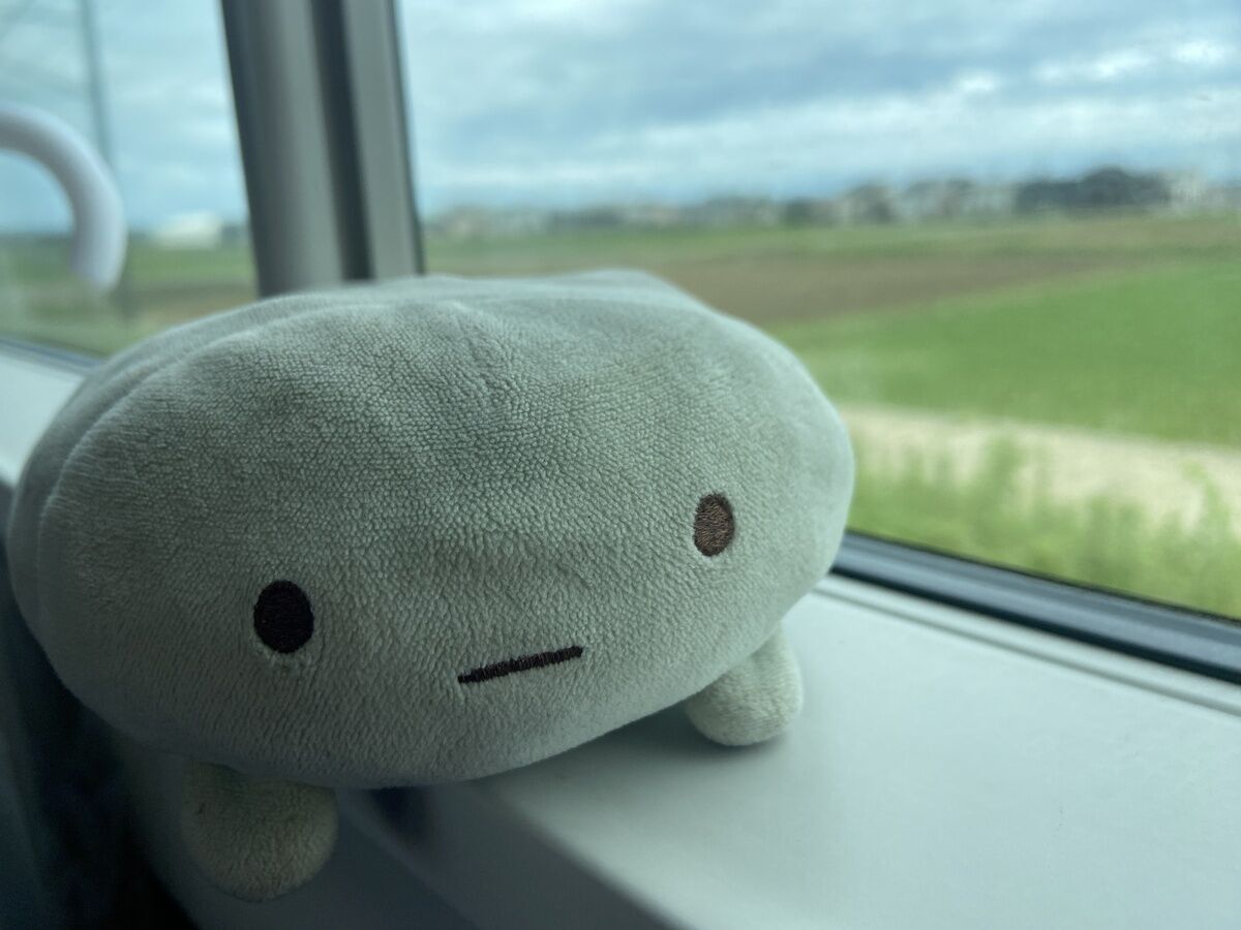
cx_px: 620
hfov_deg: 69.4
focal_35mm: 25
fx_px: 896
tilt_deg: -12.6
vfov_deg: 54.9
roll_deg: +2.3
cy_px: 465
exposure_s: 1/1258
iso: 32
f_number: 1.8
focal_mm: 4.25
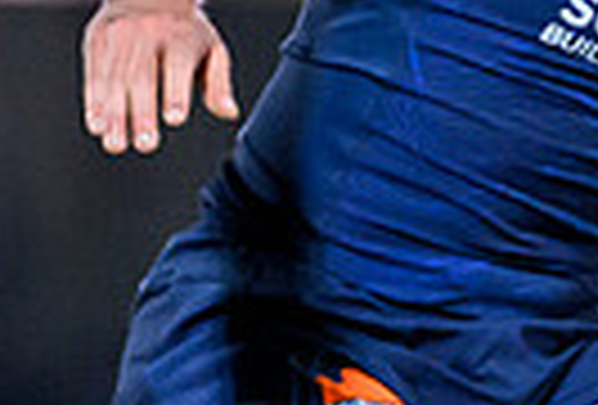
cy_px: 1020
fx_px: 57120
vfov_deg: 0.4
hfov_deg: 0.6
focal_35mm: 3423
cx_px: 1682
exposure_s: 1/1250
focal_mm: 400
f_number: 3.2
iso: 6400
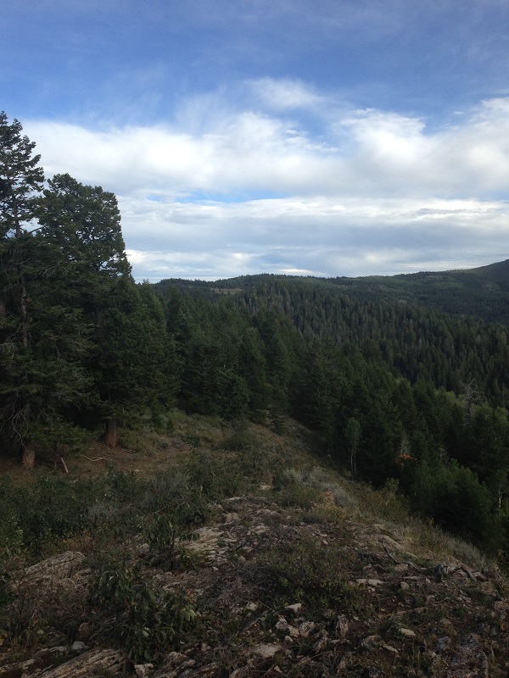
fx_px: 647
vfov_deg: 55.4
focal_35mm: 33
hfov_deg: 42.9
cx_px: 254
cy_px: 339
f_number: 2.4
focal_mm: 4.12
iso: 50
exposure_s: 1/935
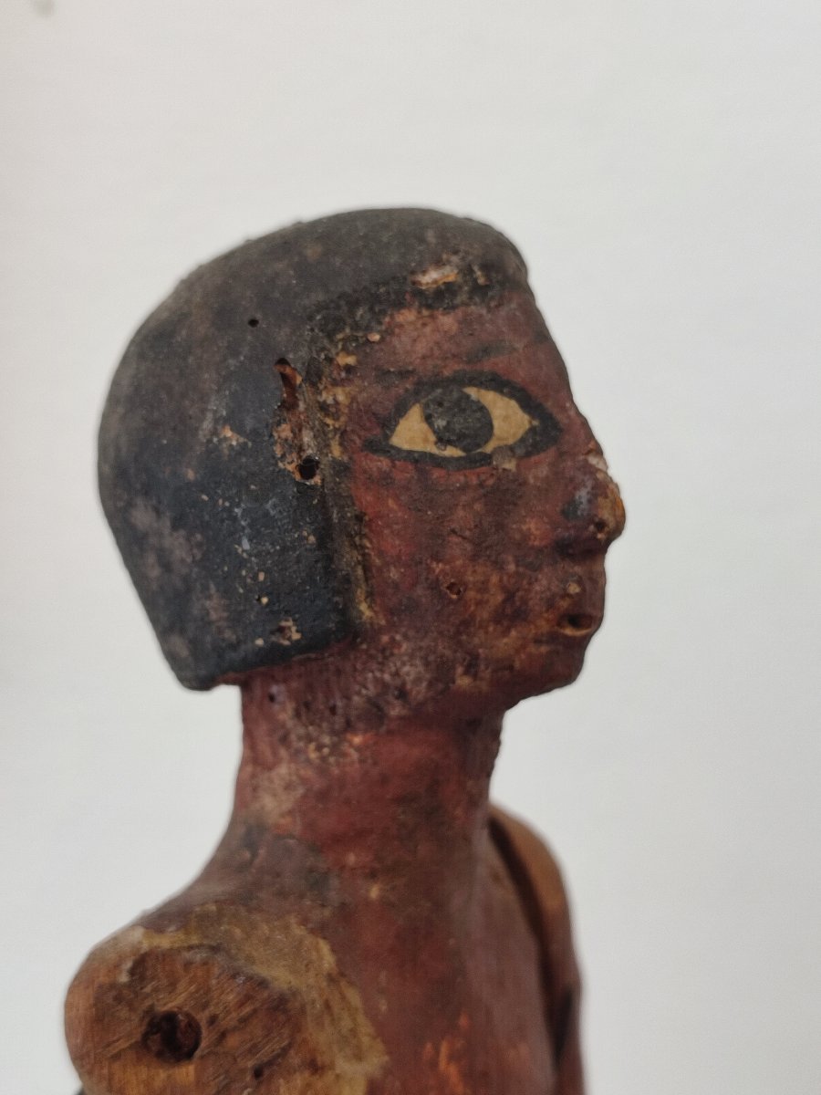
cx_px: 410
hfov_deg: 54.9
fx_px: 791
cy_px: 548
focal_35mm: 25
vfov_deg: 69.4
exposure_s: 1/33
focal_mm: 6.04
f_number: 1.9
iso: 278
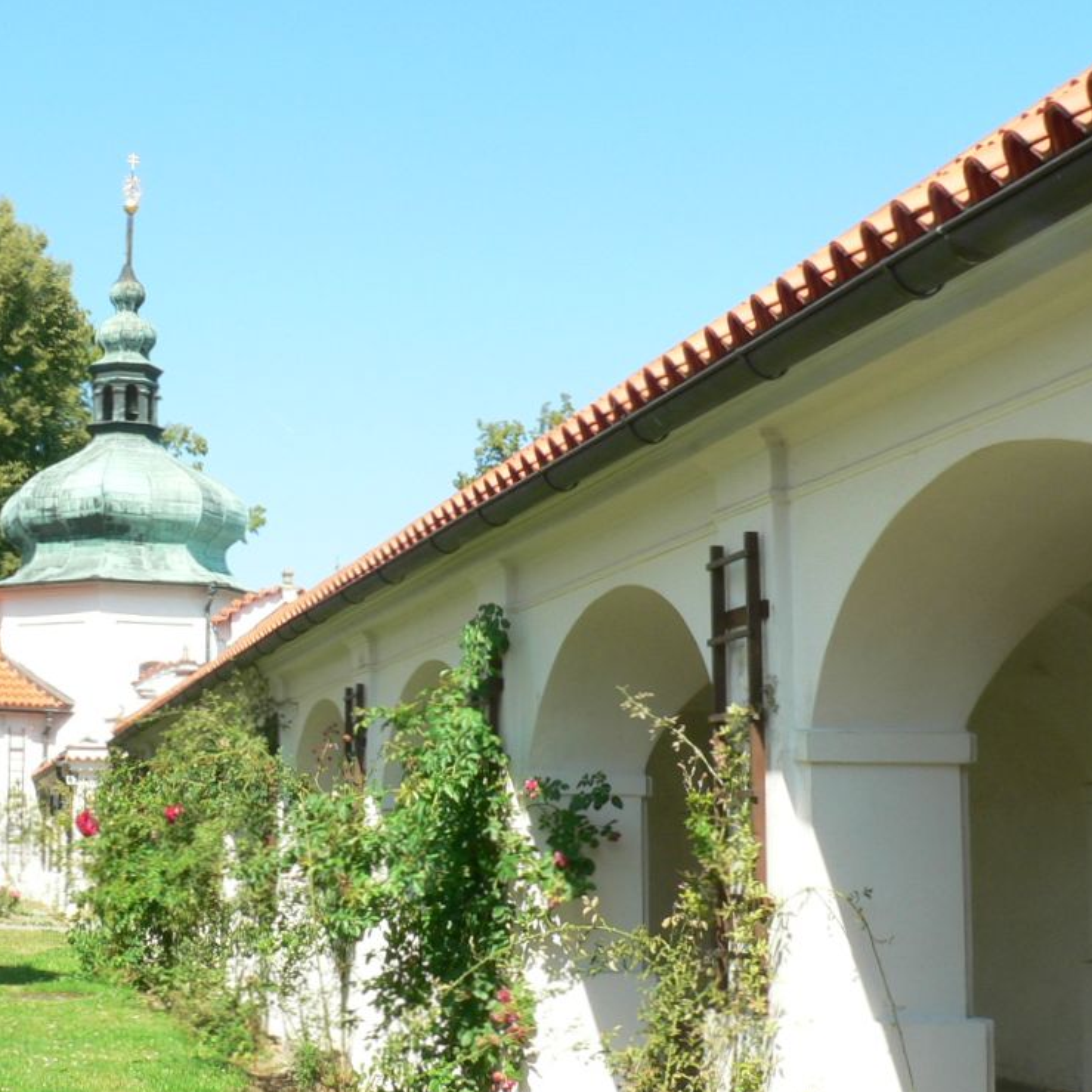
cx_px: 293
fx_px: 1892
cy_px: 563
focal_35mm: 53
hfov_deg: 31.7
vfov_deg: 32.2
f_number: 8
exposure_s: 1/100
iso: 100
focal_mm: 6
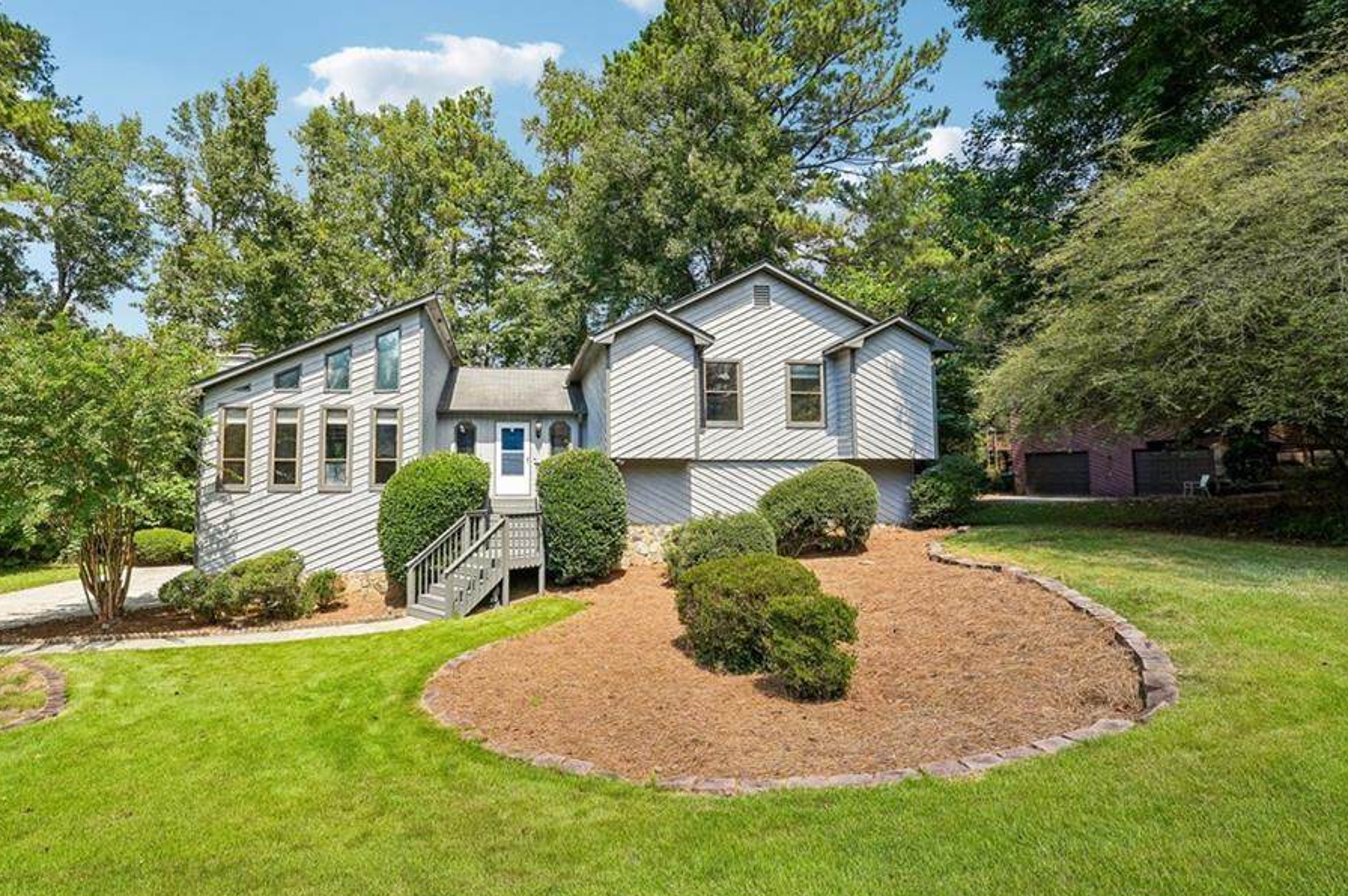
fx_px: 599
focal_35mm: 16
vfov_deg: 73.6
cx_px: 584
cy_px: 438
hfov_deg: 96.2
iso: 100
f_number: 8
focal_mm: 14
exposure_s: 1/125
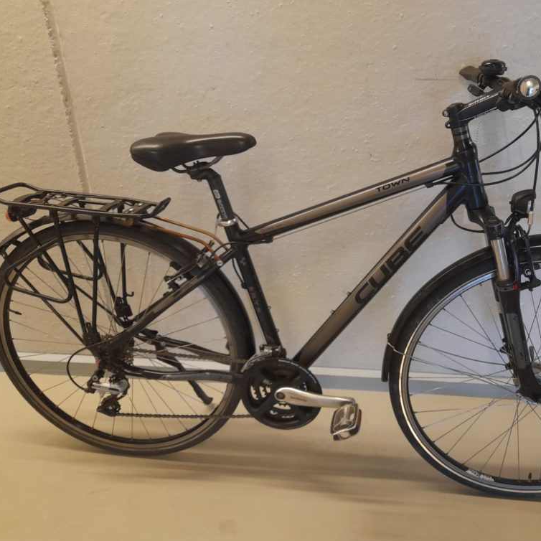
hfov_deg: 53.4
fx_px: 530
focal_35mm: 30
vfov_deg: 54.0
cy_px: 275
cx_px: 341
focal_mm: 4.6
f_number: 2
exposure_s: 1/50
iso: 320
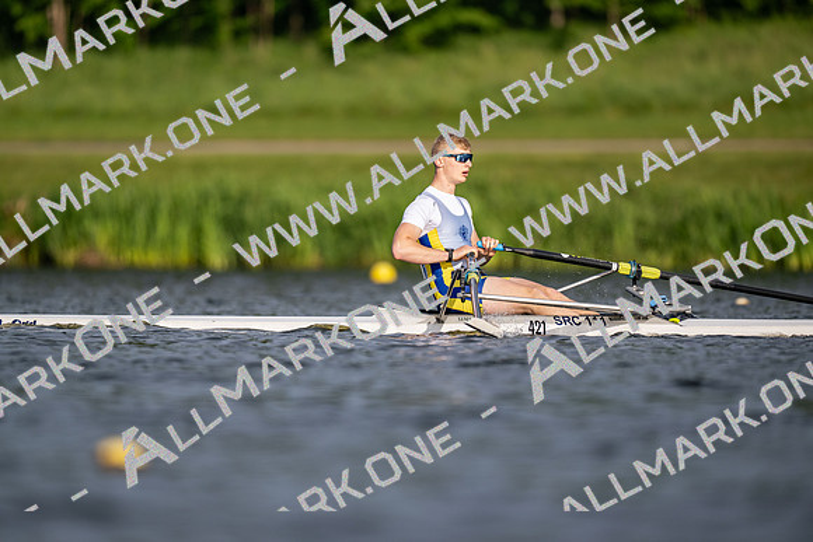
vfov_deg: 2.3
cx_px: 406
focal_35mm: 600
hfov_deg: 3.4
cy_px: 271
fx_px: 13553
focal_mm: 600
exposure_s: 1/2500
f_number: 4
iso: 200
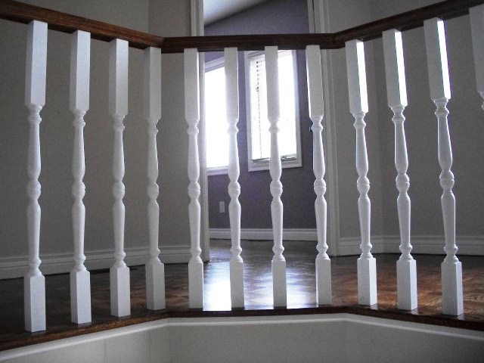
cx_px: 242
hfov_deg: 52.6
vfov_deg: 40.7
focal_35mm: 35
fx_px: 489
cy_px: 182
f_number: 3.1
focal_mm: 6.3
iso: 608
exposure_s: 1/125
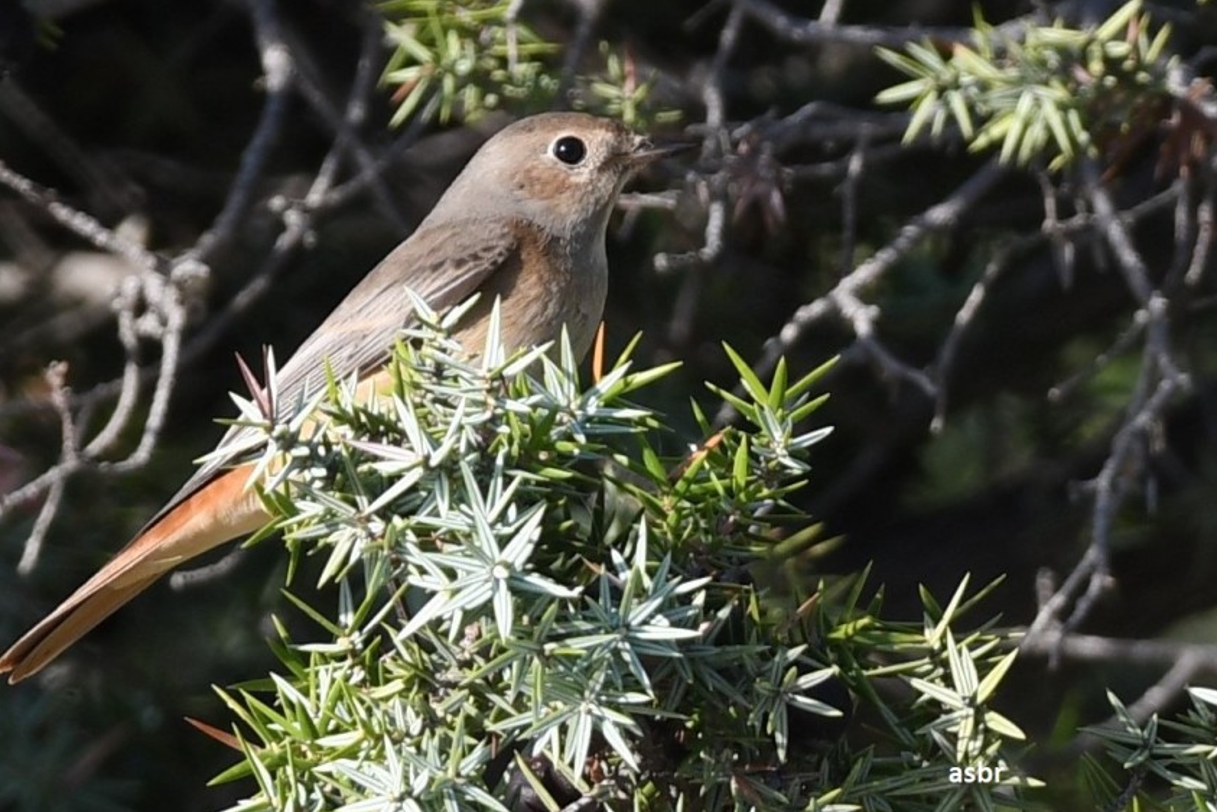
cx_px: 488
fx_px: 17679
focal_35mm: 523
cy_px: 422
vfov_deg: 2.6
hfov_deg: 3.9
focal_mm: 280
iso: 250
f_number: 7.1
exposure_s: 1/500
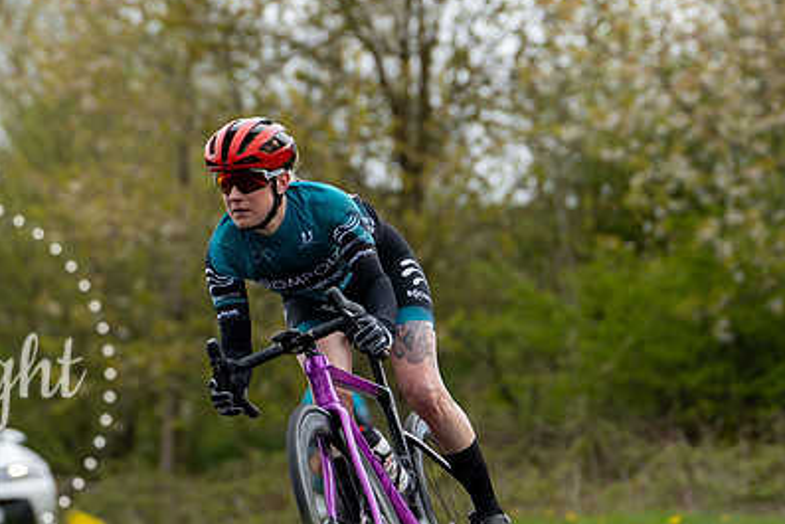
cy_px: 241
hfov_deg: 8.2
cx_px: 352
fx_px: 5497
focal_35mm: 252
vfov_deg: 5.5
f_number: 3.5
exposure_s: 1/640
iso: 200
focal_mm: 131
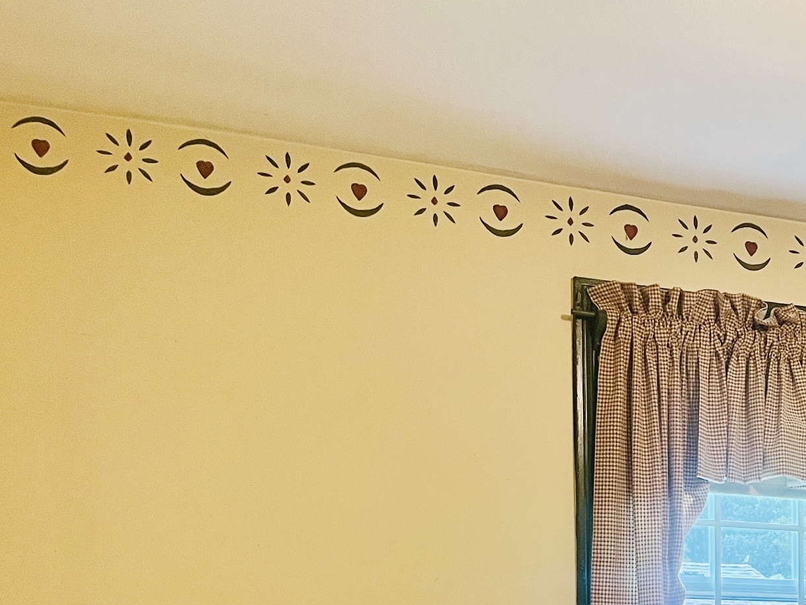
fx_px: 1514
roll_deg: +2.0
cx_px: 957
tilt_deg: -1.2
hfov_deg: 26.6
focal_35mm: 65
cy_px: 749
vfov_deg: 20.9
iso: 125
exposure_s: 1/60
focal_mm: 5.1
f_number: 1.6
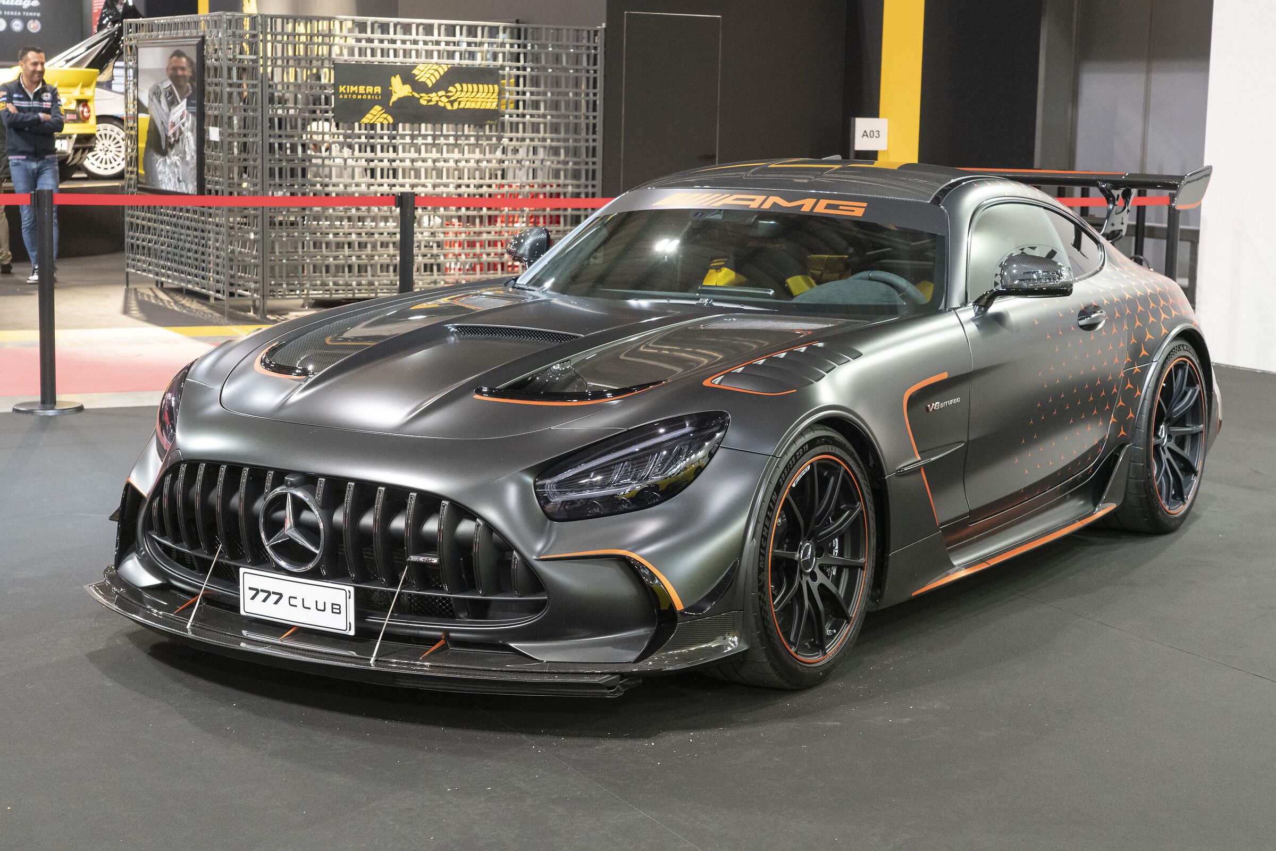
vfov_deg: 23.0
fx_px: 2091
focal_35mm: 59
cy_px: 426
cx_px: 638
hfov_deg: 33.9
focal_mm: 59
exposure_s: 1/40
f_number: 8
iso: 6400
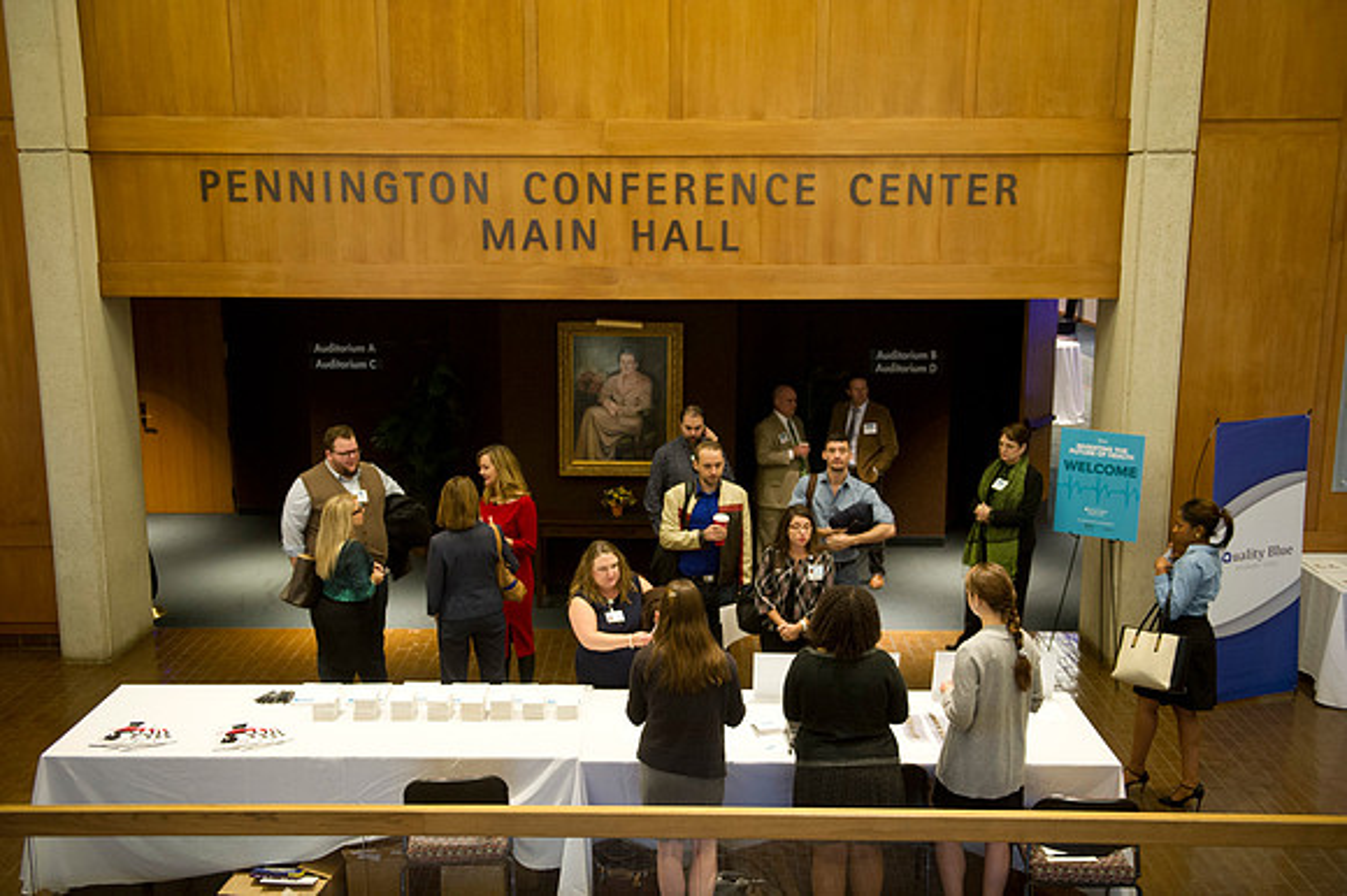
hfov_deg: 50.7
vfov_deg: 35.0
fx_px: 1421
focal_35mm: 38
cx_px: 674
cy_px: 448
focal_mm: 38
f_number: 2.8
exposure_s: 1/60
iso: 2500
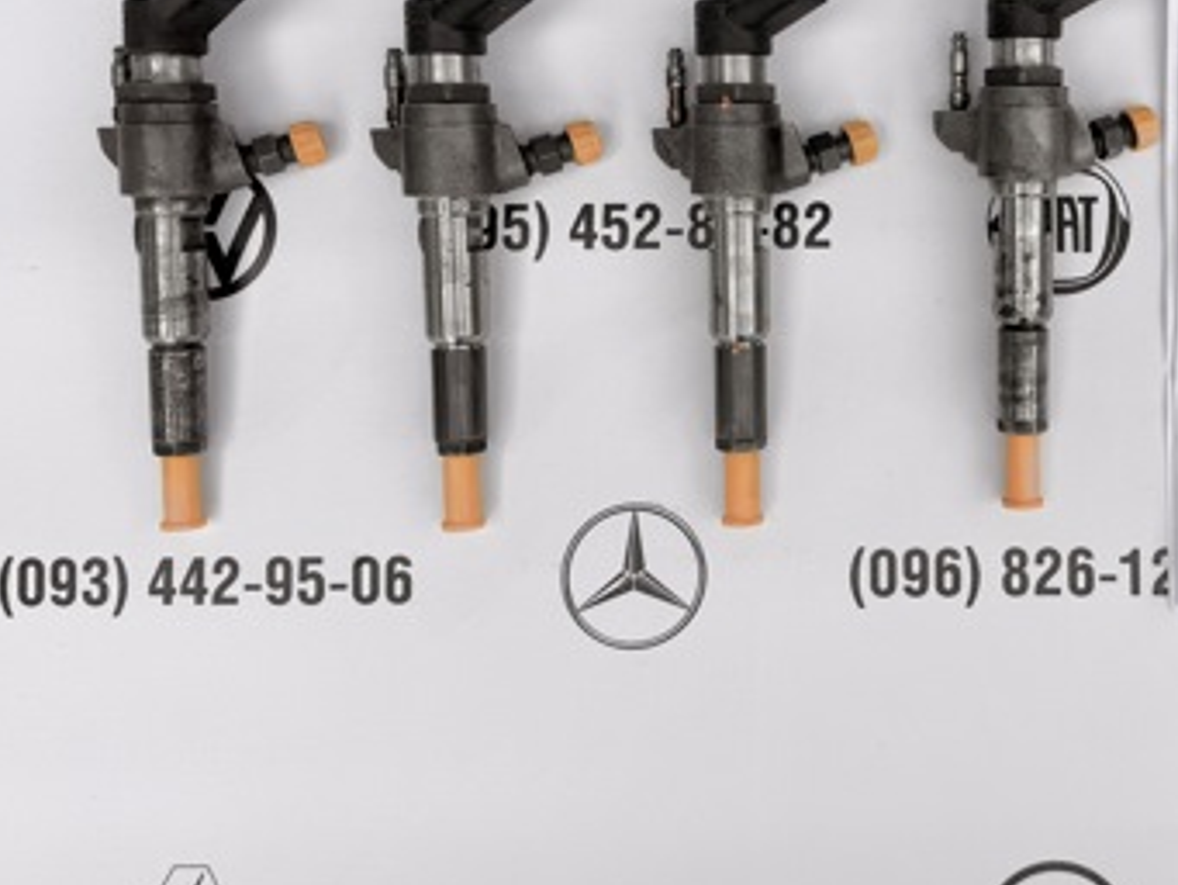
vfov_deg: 31.7
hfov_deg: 40.2
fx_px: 1532
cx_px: 953
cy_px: 242
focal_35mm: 45
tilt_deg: -88.1
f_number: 1.78
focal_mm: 6.76
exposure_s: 1/228
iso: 64
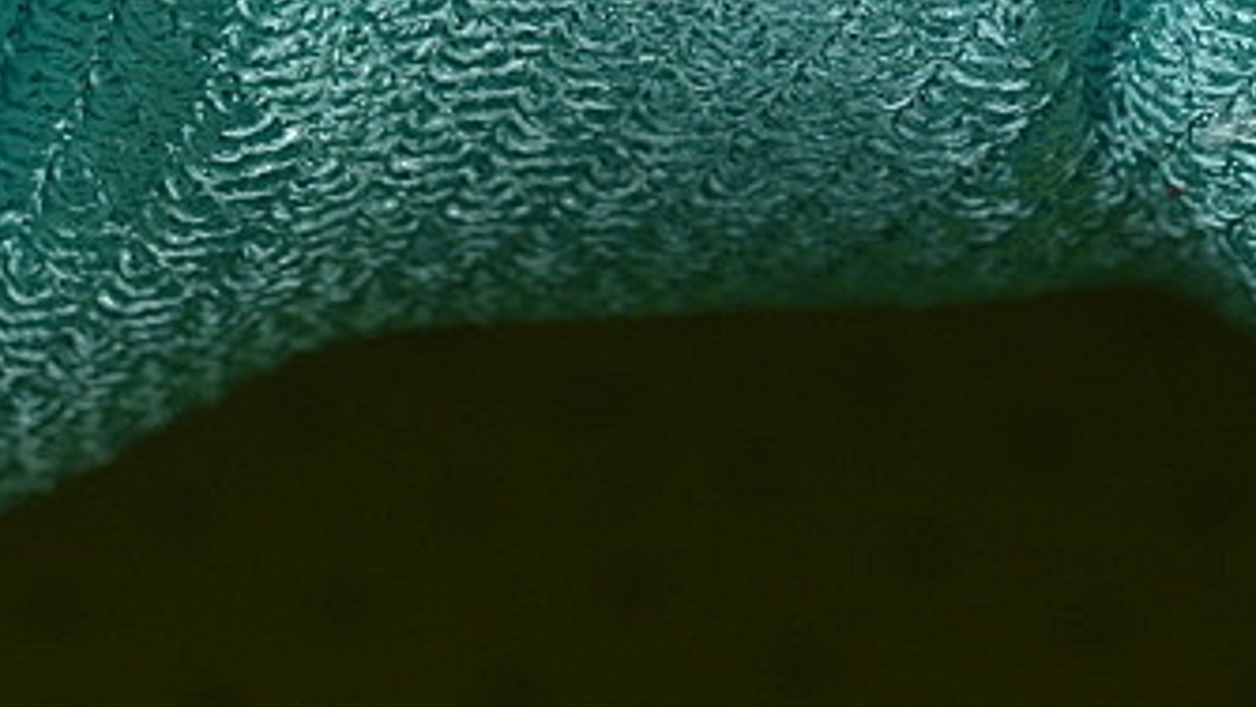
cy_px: -354
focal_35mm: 254
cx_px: 737
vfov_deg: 4.8
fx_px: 8461
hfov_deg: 8.5
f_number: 8
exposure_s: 1/80
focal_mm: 50
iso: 160
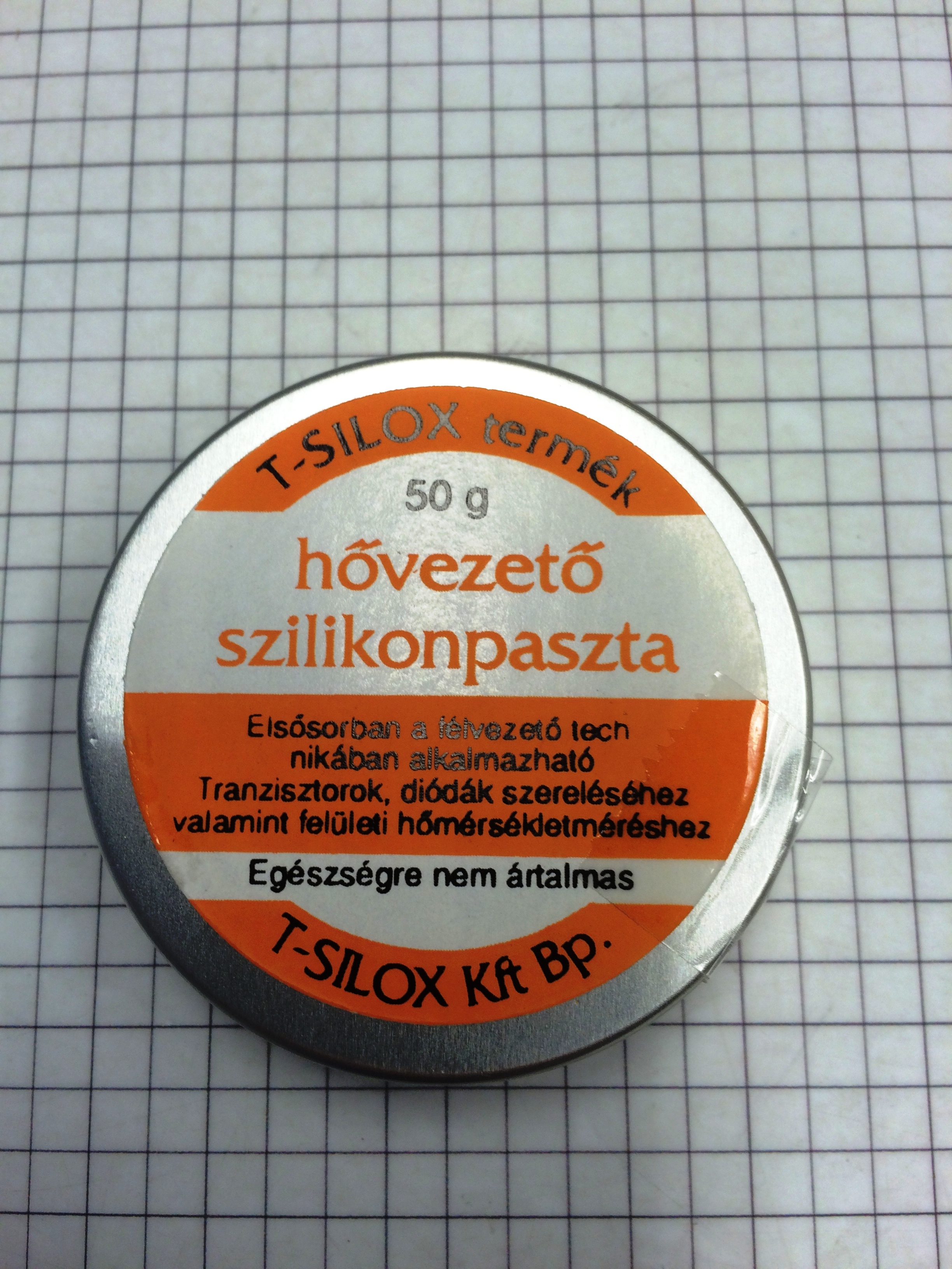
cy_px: 634
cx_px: 476
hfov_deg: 48.2
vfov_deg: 61.7
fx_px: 1063
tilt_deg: -80.9
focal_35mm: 29
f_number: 2.2
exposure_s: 1/50
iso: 32
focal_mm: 4.15
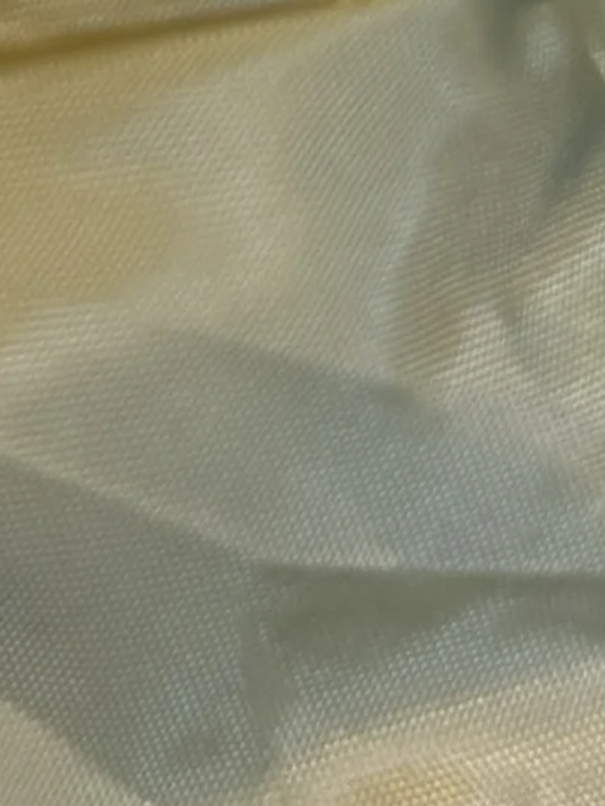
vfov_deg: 14.6
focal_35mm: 124
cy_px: -455
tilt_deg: -65.1
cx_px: -387
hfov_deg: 11.3
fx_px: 2888
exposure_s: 1/100
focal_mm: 5.7
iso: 125
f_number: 1.5
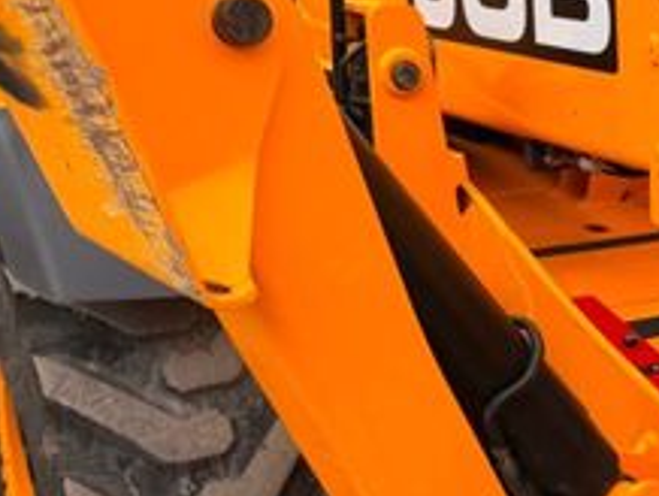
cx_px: 831
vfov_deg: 22.2
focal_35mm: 66
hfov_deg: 25.7
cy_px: 312
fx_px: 1258
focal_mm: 6.76
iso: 80
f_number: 1.78
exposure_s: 1/4167
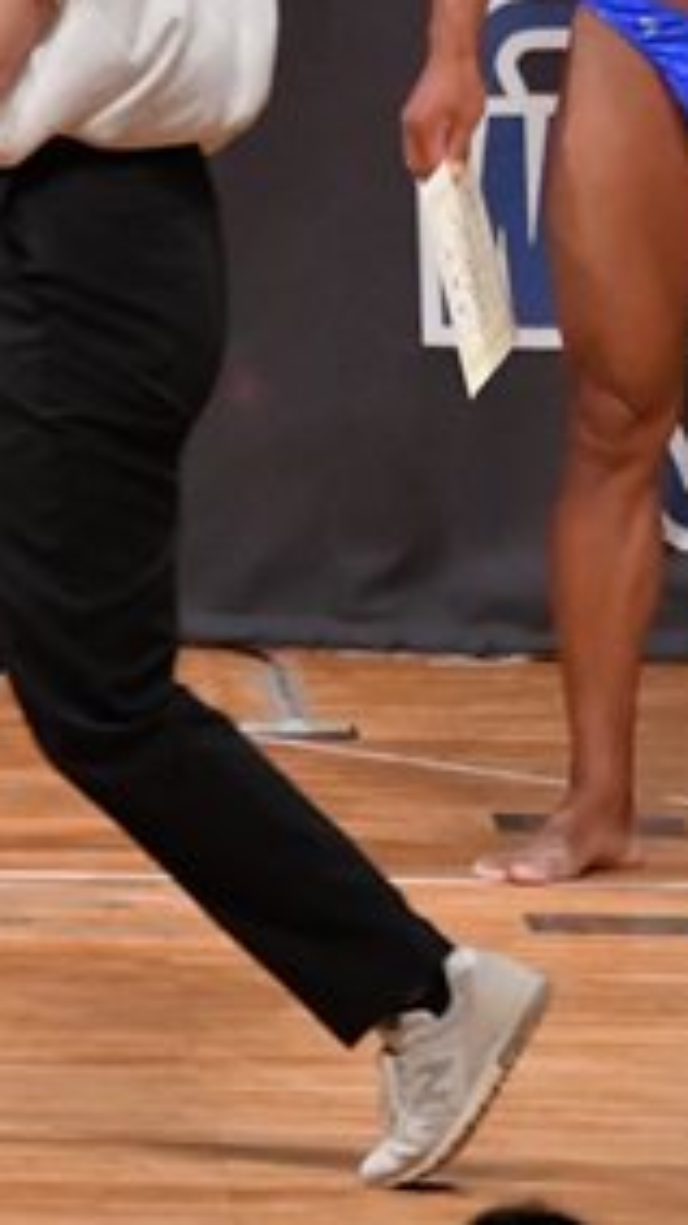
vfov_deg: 3.0
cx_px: -201
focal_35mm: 732
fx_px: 23762
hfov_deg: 1.7
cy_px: 130
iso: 9000
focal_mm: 170
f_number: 5.6
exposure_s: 1/400
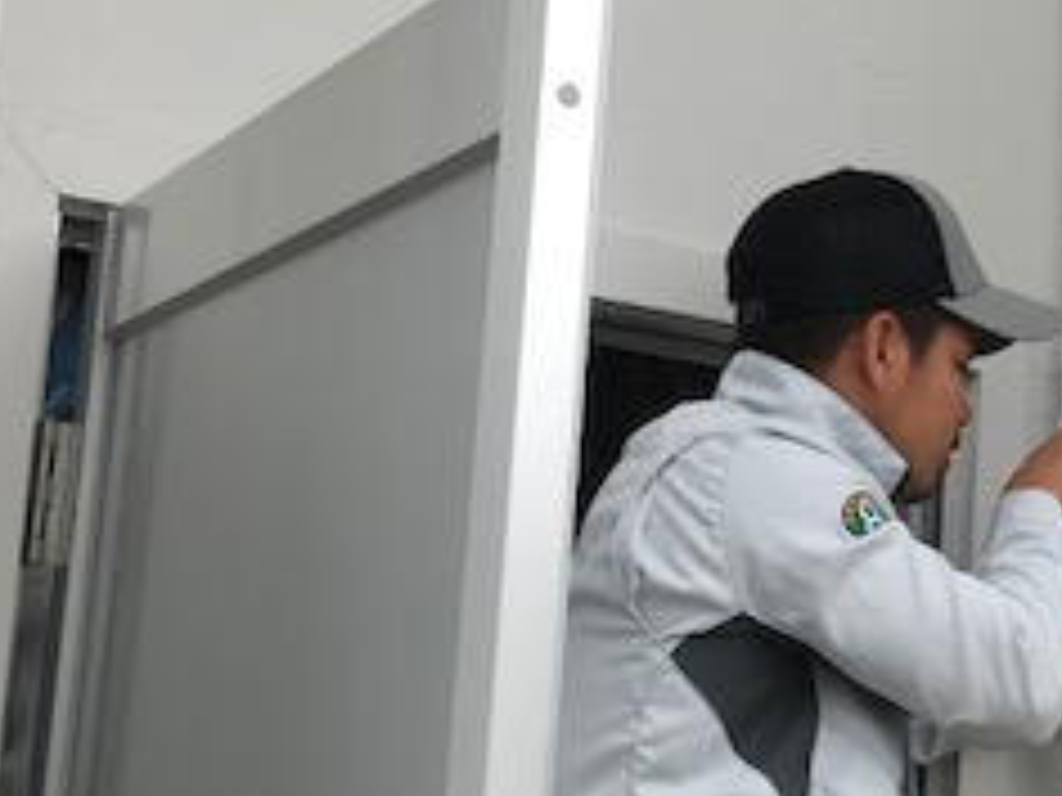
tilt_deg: +9.3
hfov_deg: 23.9
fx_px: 2332
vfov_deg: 19.4
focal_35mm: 76
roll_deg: -2.6
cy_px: 463
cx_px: 1197
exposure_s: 1/293
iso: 20
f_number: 1.8
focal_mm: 3.99
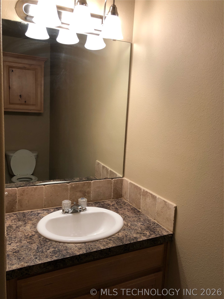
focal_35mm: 28
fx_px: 242
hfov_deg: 49.7
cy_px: 150
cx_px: 112
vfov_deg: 63.4
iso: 40
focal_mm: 4
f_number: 1.8
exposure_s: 1/20
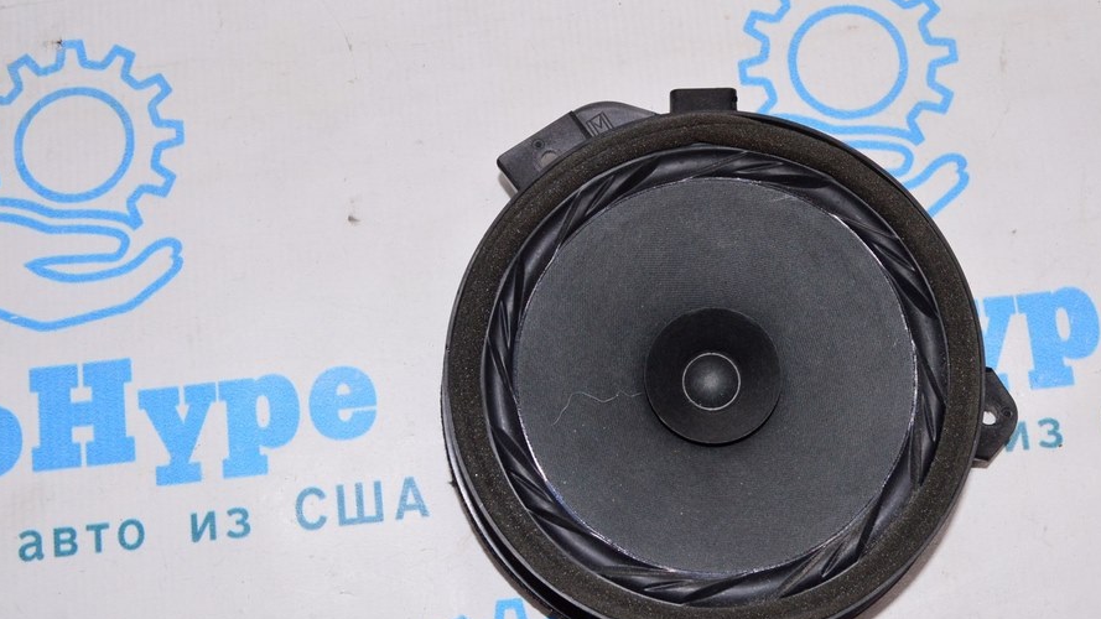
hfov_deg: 43.6
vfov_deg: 25.4
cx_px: 632
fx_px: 1372
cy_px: 362
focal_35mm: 47
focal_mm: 26
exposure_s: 1/200
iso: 1600
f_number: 8
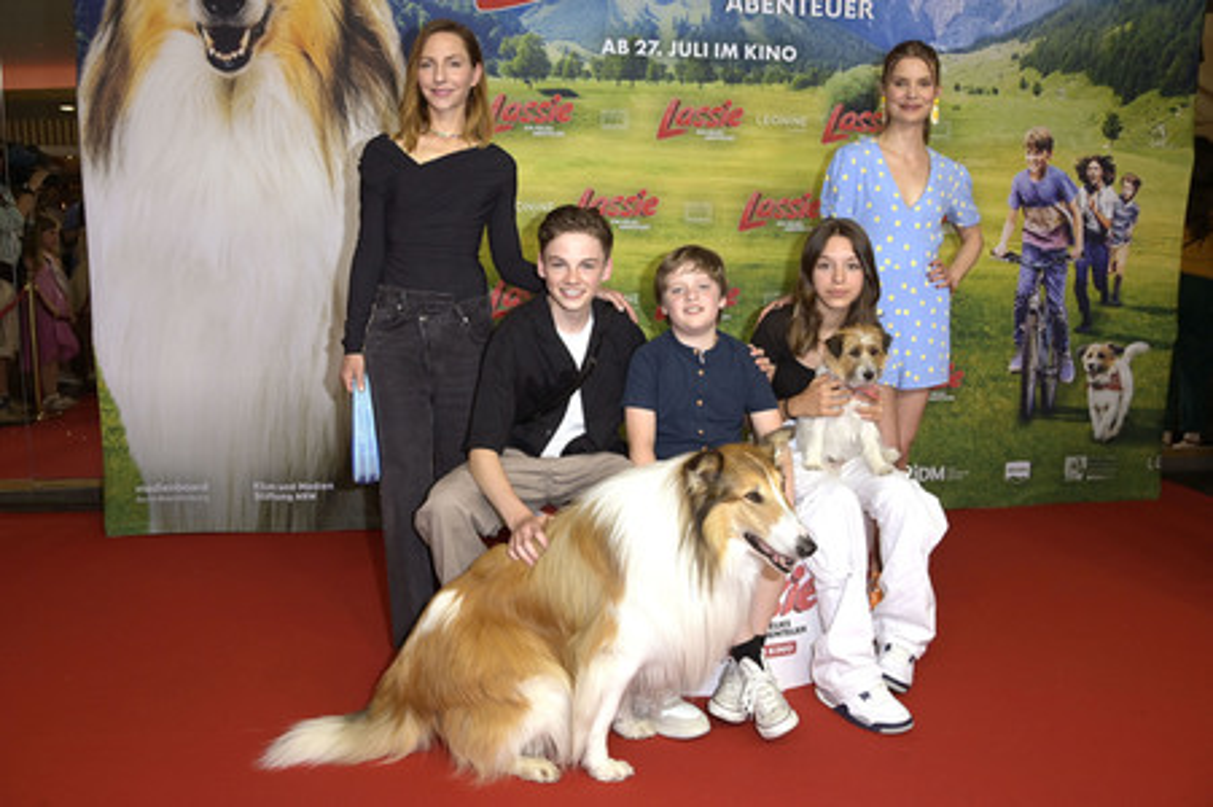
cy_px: 404
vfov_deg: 46.3
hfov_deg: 65.5
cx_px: 606
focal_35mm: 28
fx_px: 943
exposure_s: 1/250
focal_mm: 28
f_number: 5.6
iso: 640
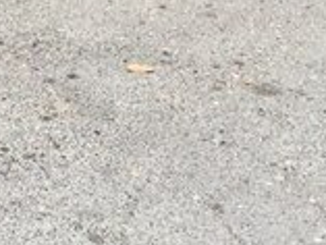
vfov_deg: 11.1
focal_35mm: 122
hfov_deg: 14.9
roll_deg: +2.0
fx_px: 1150
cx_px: -170
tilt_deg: -9.3
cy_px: -238
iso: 32
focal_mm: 4.15
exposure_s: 1/237
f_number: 2.2
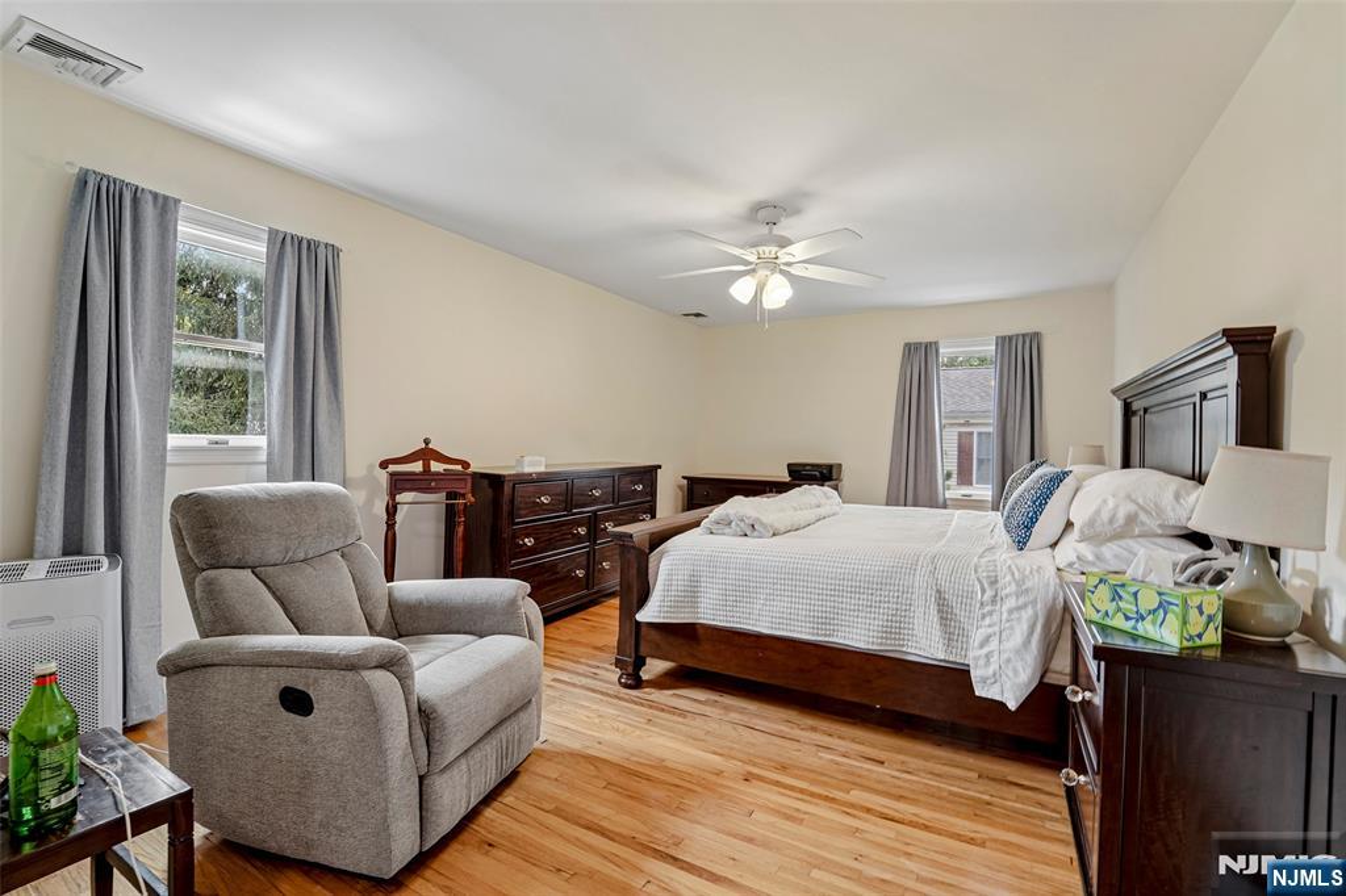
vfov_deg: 81.2
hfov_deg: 104.3
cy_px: 448
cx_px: 673
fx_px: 523
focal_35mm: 14
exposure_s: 1/10
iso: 400
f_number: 8
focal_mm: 14
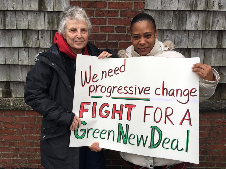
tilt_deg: -14.5
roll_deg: -0.5
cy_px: 84
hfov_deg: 61.7
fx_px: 189
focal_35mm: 29
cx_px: 113
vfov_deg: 48.2
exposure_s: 1/373
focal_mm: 4.15
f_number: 2.2
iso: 25
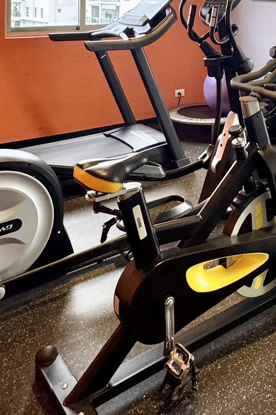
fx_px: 483
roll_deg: -0.7
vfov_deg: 40.7
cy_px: 1
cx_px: 268
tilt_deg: -1.5
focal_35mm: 42
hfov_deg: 30.0
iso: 200
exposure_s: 1/99
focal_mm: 2.22
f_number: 2.2
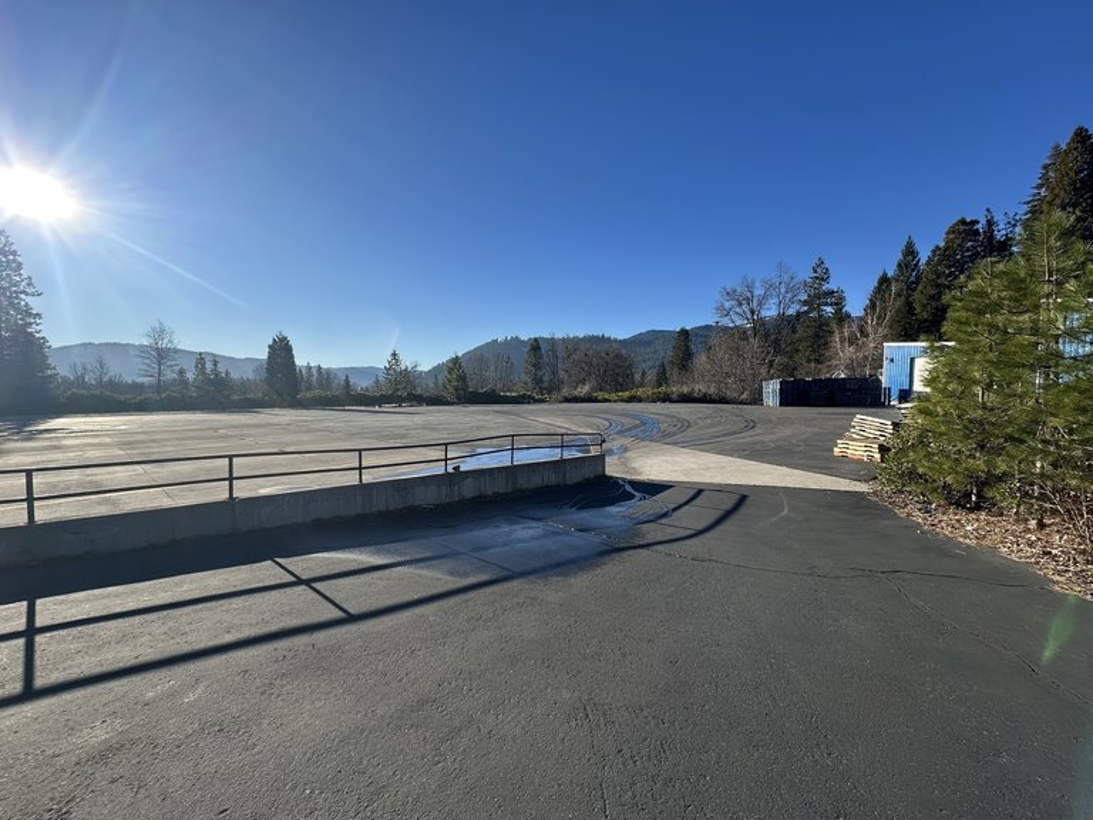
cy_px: 410
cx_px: 546
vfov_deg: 85.7
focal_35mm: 14
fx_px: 442
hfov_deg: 102.1
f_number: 2.2
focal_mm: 2.22
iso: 40
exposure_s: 1/1642
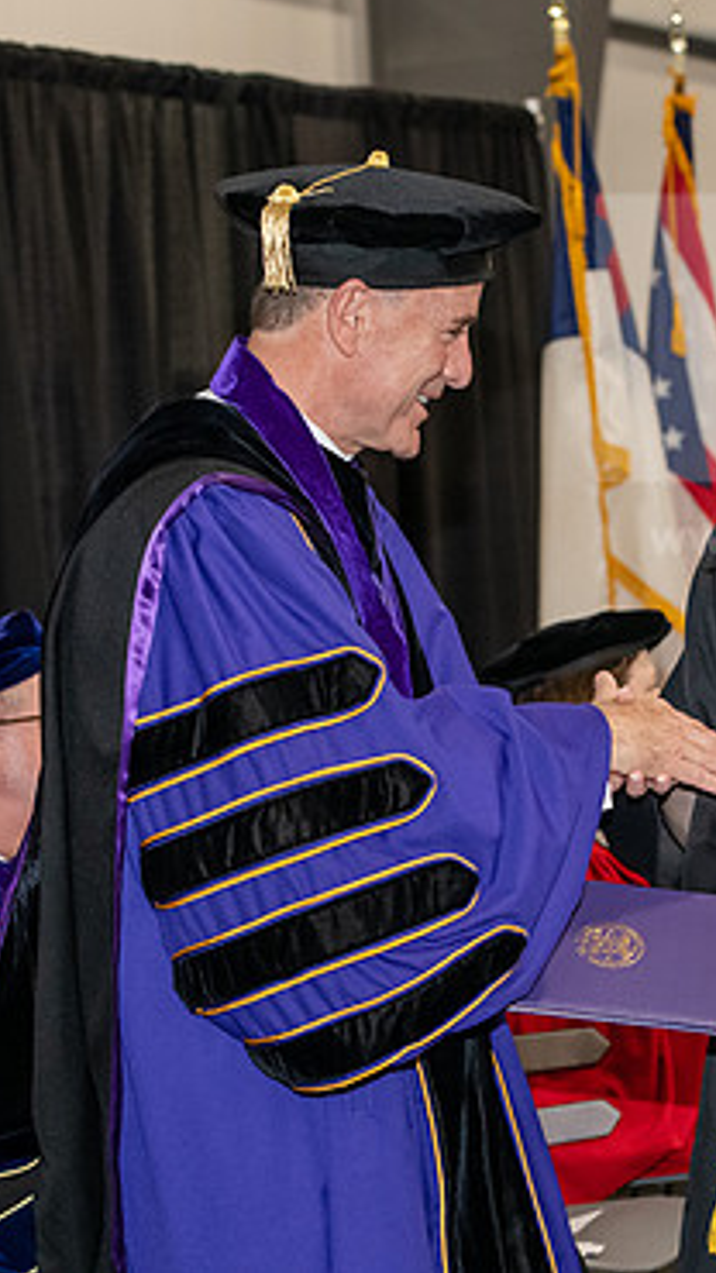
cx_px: 492
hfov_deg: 10.5
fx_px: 3883
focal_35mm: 115
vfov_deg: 18.6
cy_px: 611
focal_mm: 70
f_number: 5
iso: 2500
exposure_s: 1/200
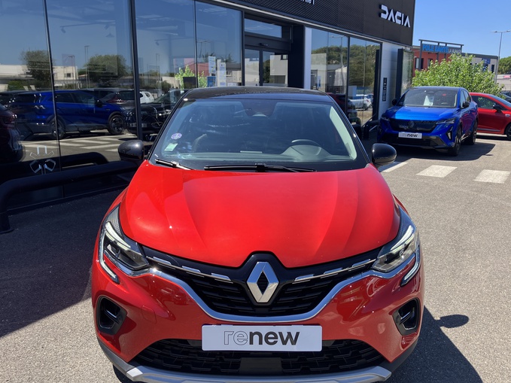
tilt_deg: -12.9
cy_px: 208
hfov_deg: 55.3
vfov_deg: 42.9
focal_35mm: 33
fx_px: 487
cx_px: 265
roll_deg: +0.2
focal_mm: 3.99
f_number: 1.8
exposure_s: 1/852
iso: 32
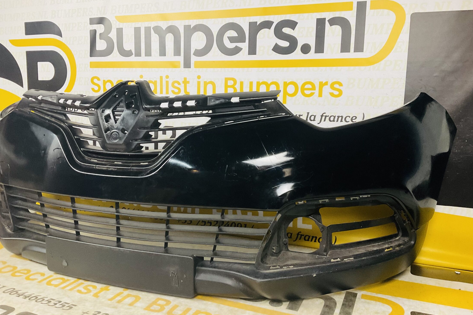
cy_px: 157
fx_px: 407
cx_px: 234
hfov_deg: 60.3
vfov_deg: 42.3
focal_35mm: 31
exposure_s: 1/50
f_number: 1.8
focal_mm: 3
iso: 100
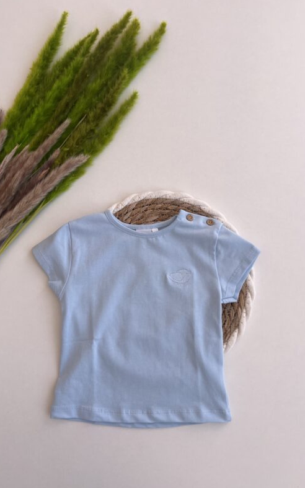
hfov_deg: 44.5
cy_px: 246
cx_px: 139
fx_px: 372
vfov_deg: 66.5
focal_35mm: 28
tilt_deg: -81.3
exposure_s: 1/959
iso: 50
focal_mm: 5.1
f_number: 1.6
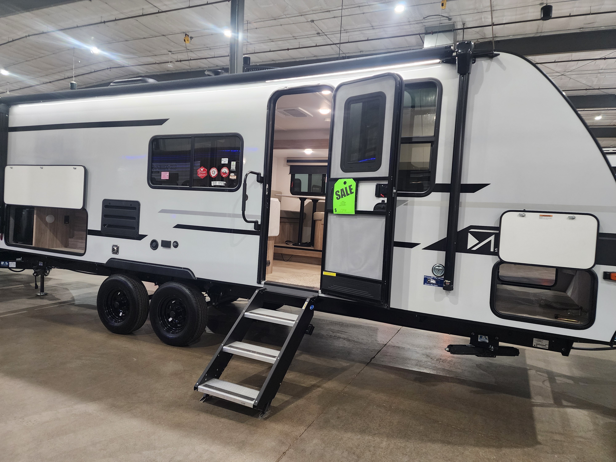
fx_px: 409
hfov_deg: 73.9
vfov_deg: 58.9
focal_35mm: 23
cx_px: 308
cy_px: 231
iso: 400
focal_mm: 6.4
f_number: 1.8
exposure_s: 1/120
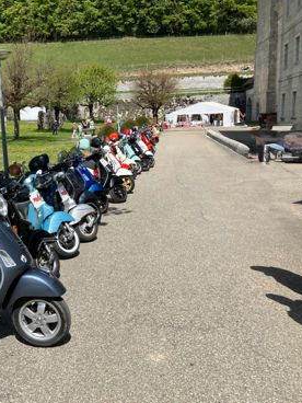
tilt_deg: -9.6
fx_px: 442
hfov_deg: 36.3
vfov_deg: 49.0
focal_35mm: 38
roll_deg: +2.9
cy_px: 203
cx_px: 56
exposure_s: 1/1621
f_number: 1.8
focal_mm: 3.99
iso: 32
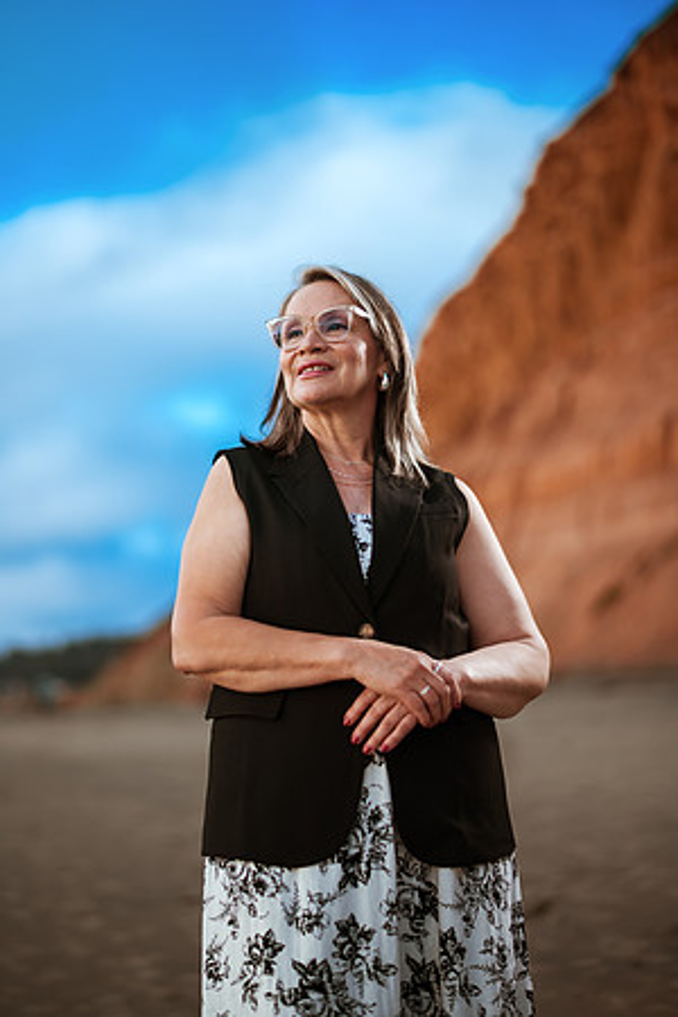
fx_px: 1638
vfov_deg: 34.5
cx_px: 339
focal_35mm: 58
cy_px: 508
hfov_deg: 23.4
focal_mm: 58
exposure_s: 1/1000
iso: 50
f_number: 1.4
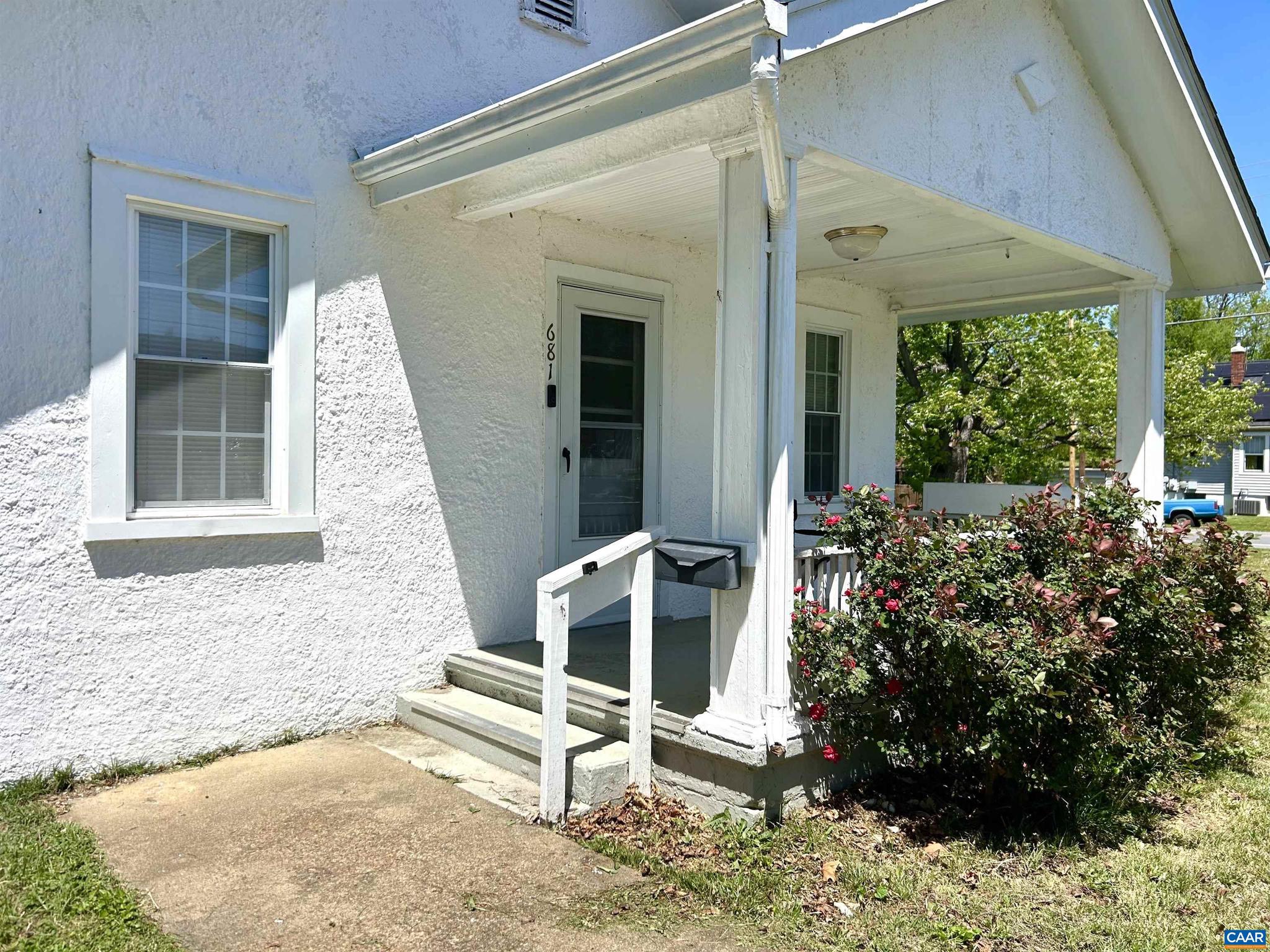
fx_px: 954
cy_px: 476
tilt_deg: +0.2
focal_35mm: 26
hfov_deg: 67.3
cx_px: 635
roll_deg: -1.0
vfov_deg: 53.1
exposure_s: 1/5587
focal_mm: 5.7
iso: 50
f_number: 1.5
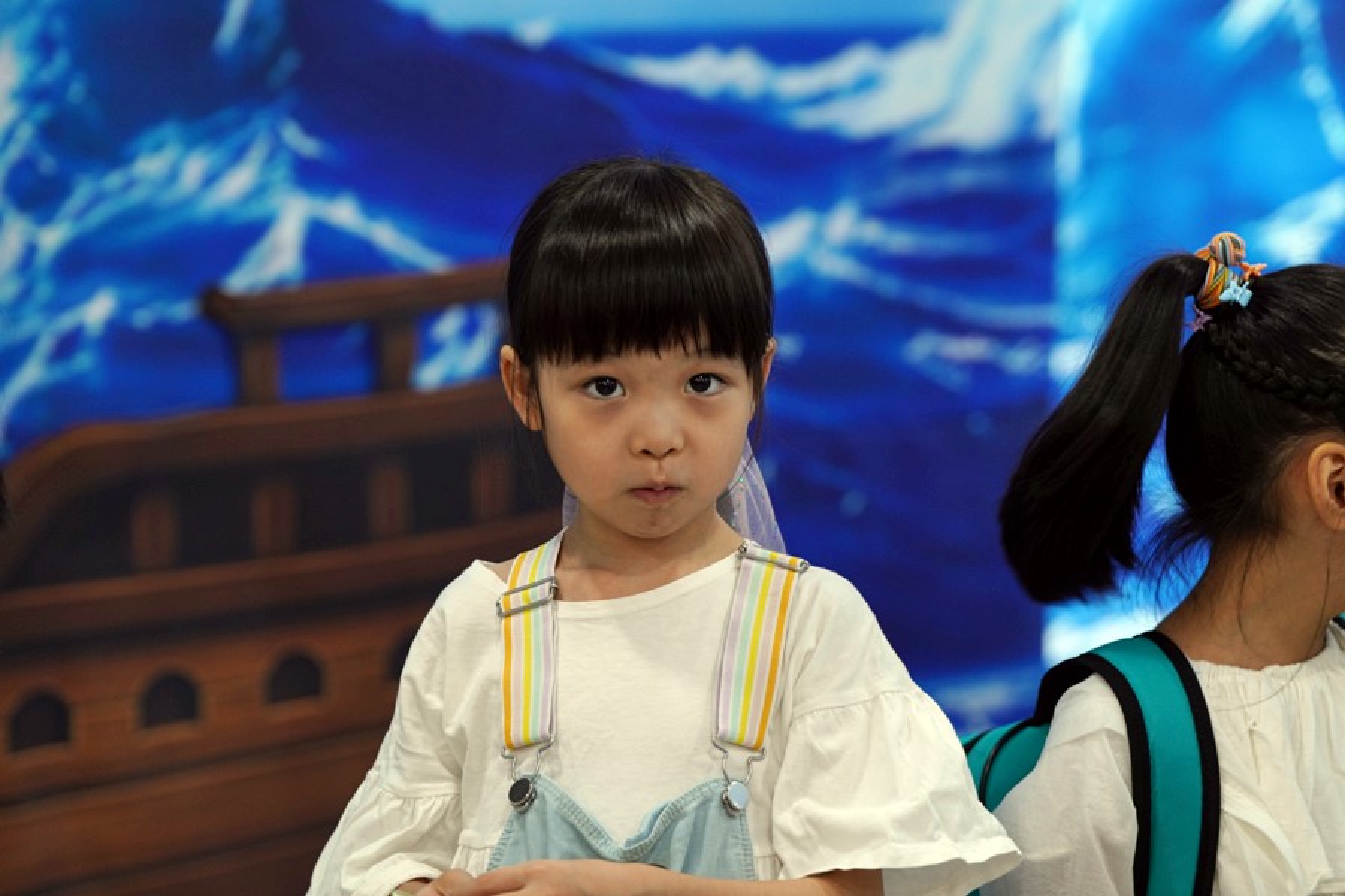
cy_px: 448
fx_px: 4969
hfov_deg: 15.4
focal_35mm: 133
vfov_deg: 10.3
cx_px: 672
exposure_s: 1/160
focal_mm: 133
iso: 800
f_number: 4
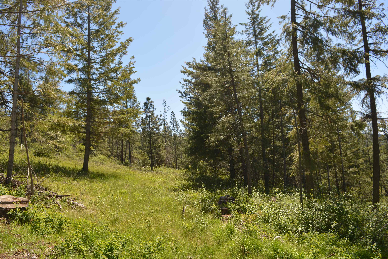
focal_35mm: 27
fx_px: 291
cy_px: 130
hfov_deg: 67.4
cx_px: 194
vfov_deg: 47.9
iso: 100
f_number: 7.1
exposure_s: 1/200
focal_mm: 18
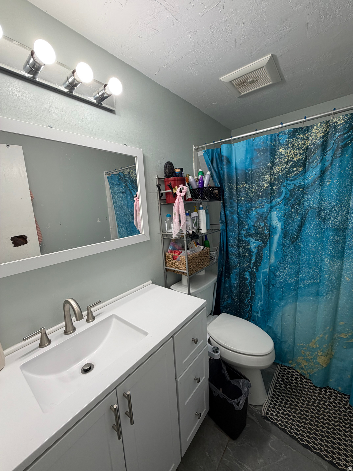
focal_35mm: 14
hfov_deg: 85.7
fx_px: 190
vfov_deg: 102.1
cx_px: 176
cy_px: 236
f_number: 2.2
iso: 64
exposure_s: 1/120
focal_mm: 2.22
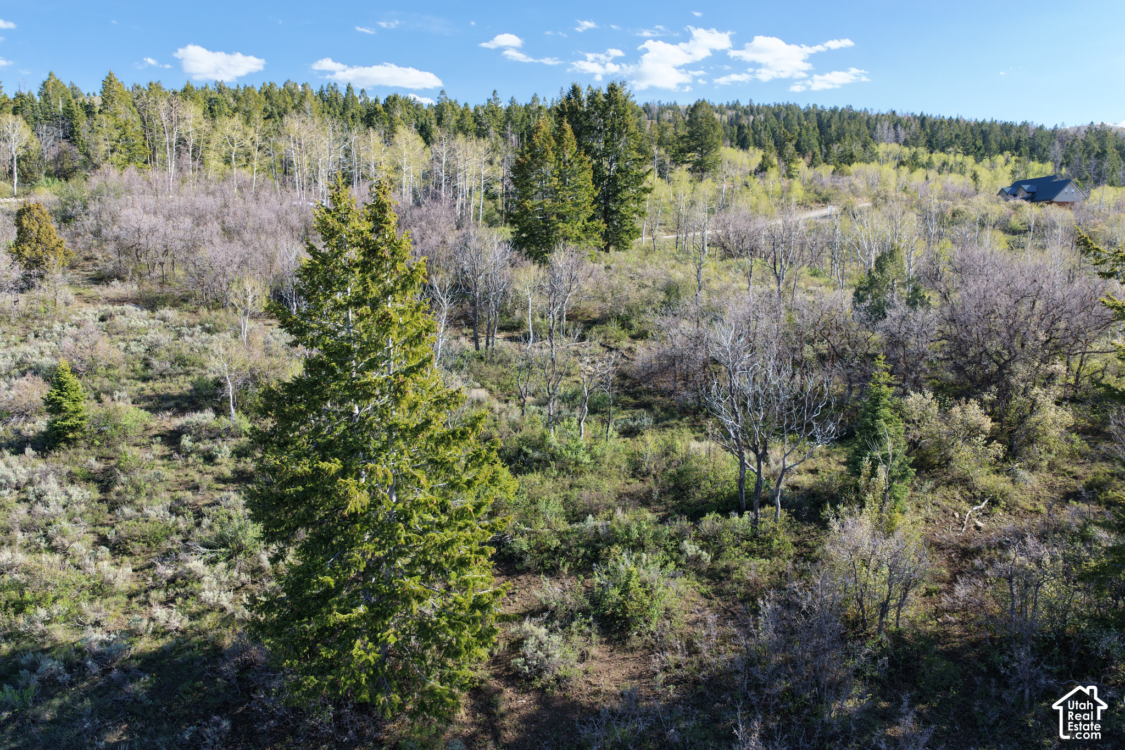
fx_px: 875
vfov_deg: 46.4
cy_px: 375
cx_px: 562
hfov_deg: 65.5
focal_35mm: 28
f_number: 2.8
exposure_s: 1/400
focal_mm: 14.45
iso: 100
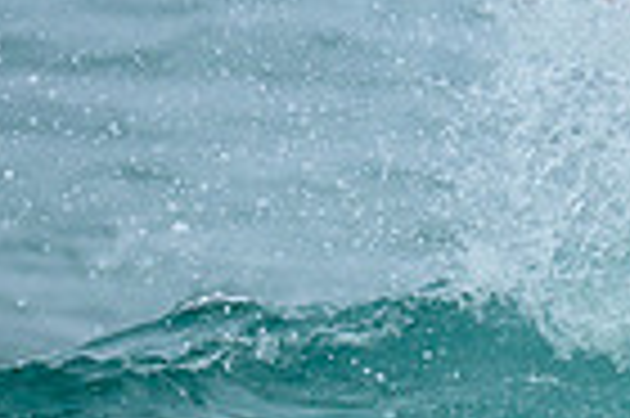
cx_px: 1425
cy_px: 410
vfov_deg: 0.3
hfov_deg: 0.5
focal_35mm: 4267
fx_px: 74585
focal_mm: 800
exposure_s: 1/2000
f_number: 6.3
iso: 200
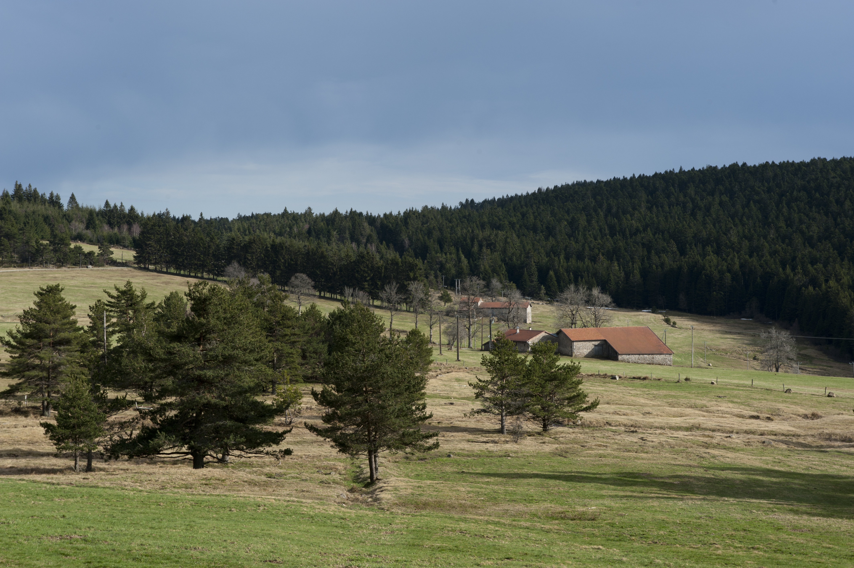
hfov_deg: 28.9
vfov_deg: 19.4
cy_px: 284
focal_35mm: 70
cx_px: 427
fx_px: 1659
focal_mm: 70
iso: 250
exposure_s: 1/160
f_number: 13
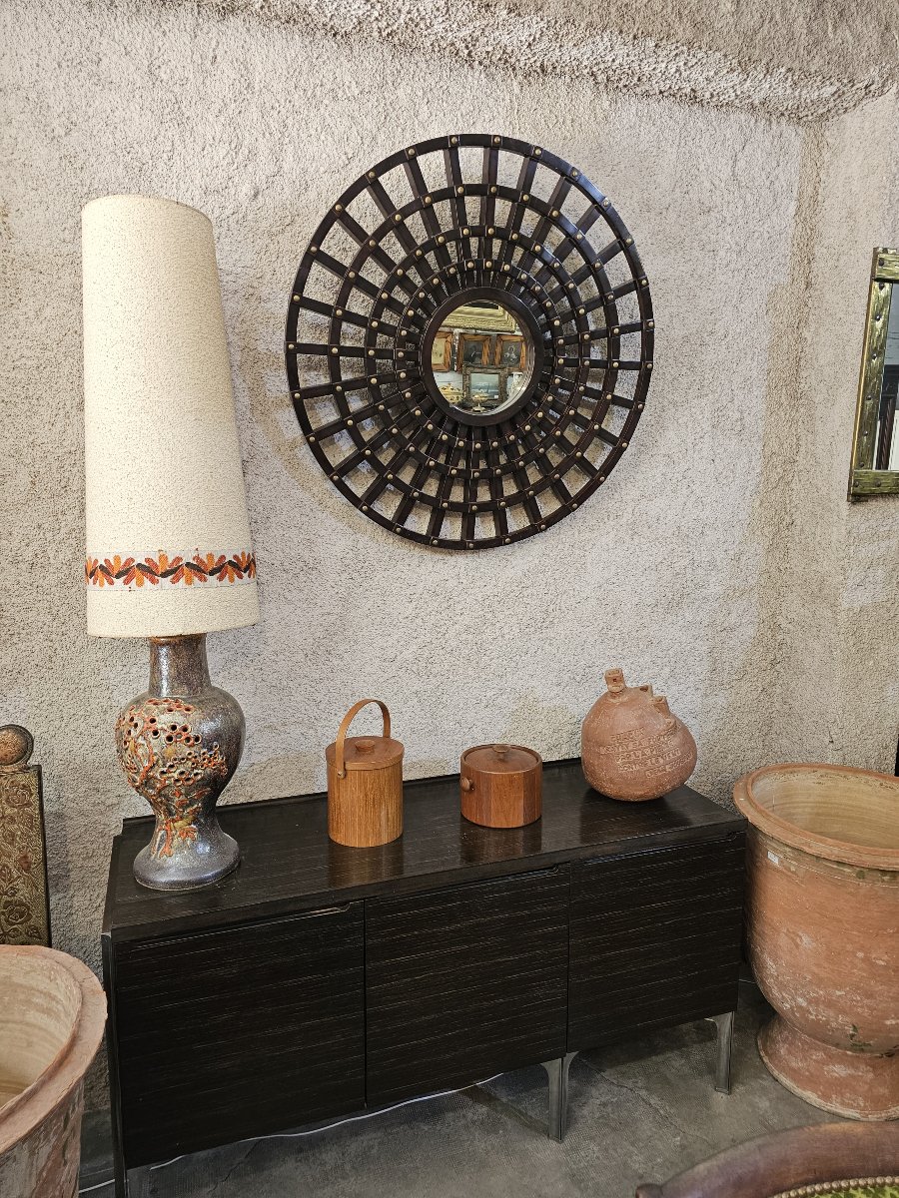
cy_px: 599
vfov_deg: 73.9
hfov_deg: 58.9
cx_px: 450
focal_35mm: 23
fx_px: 796
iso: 250
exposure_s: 1/100
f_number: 1.7
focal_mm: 6.3
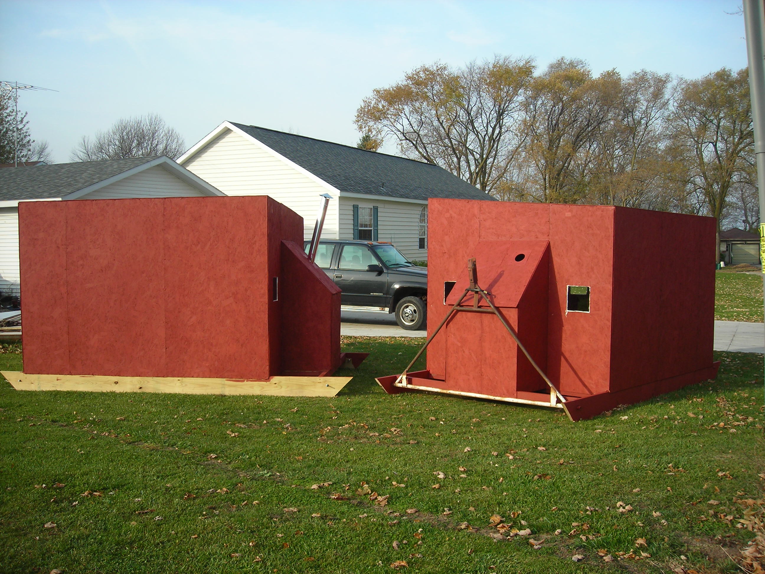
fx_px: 840
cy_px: 287
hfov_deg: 49.0
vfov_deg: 37.7
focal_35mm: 38
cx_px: 382
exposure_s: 1/290
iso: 50
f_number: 3.2
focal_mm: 6.3
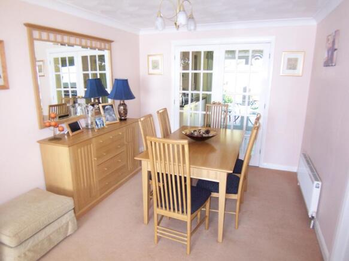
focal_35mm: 23
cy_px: 130
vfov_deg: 58.9
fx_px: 232
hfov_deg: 73.9
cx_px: 174
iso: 160
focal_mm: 3.8
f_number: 2.8
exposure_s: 1/30
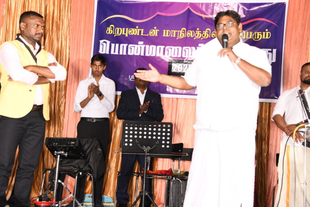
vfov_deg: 20.0
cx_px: 155
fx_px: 586
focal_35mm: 68
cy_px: 104
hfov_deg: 29.7
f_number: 7.1
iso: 400
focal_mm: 68
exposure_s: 1/160
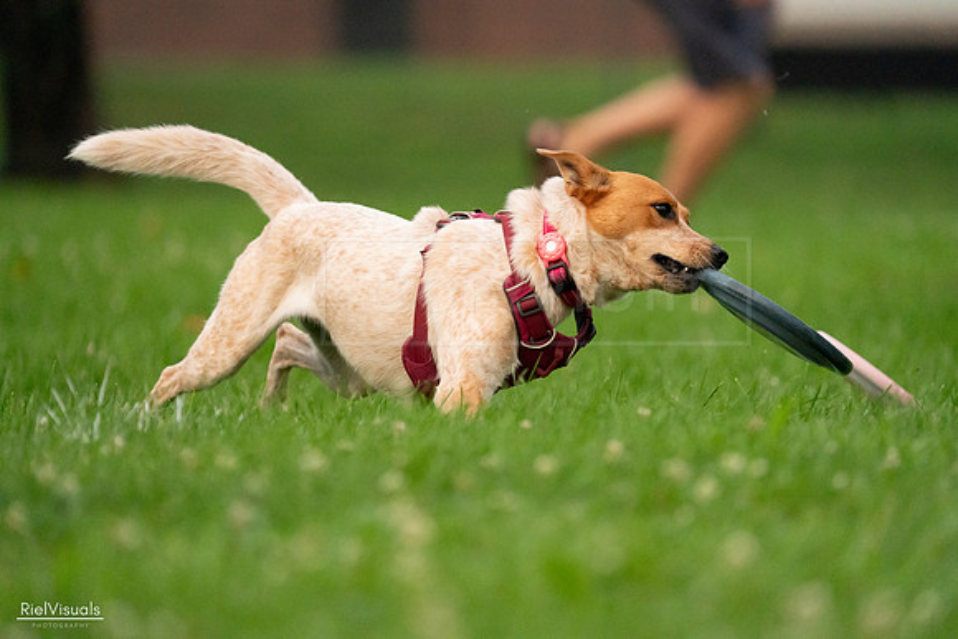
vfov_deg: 3.1
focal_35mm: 448
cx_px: 479
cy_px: 320
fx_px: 11924
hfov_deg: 4.6
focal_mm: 448
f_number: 6.3
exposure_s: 1/2000
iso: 6400
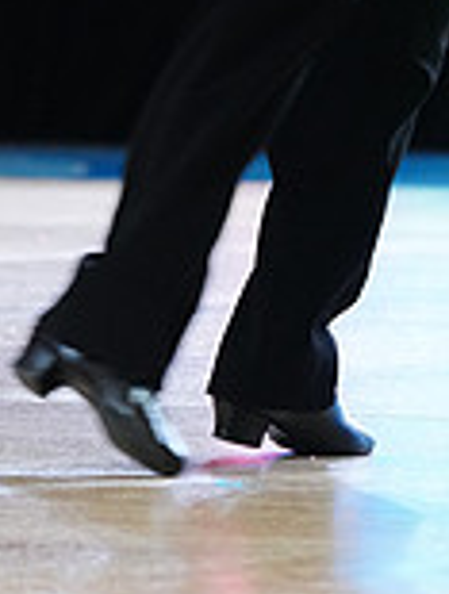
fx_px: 8715
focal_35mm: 506
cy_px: -291
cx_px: 462
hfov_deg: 2.9
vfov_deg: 3.9
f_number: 4
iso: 2500
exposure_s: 1/250
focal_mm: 141
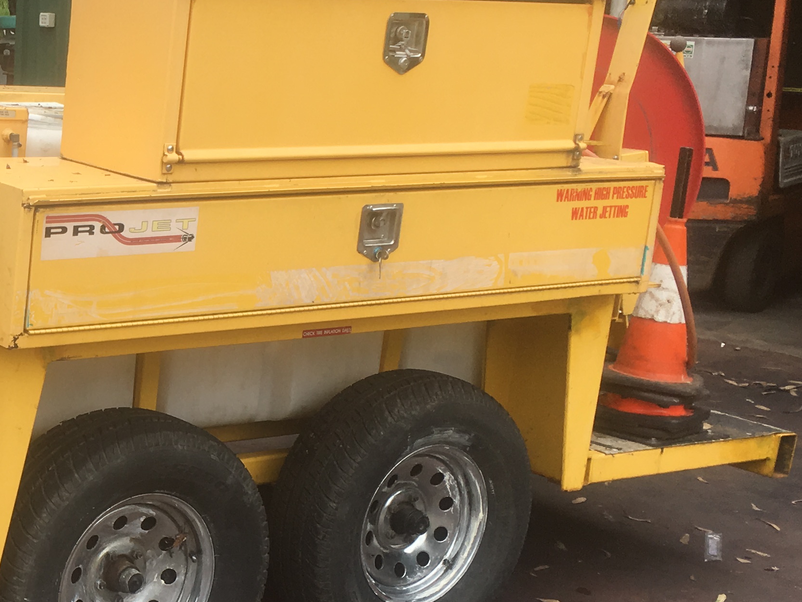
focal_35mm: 70
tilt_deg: -11.9
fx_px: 1622
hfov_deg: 26.1
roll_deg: +0.1
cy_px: 377
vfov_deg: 21.0
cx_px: -26
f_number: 2.2
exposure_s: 1/545
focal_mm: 4.15
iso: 25
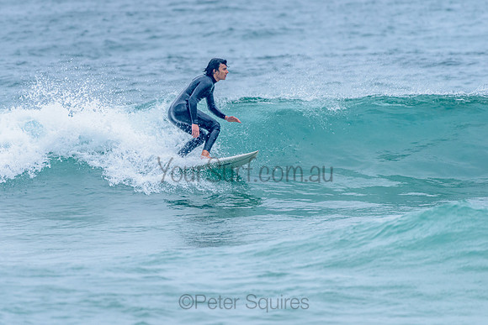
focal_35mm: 628
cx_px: 194
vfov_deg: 2.2
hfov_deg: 3.3
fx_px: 8511
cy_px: 129
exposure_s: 1/2000
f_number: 5.6
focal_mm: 500
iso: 800
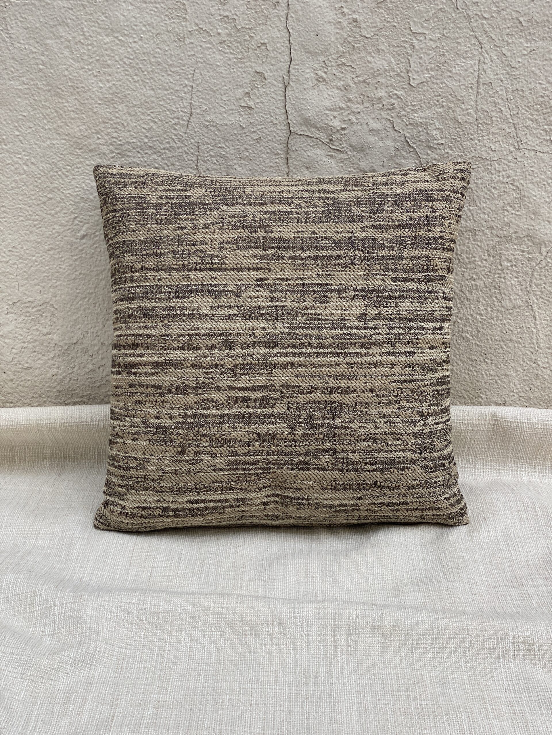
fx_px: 1106
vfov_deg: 36.8
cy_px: 368
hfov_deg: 28.0
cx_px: 276
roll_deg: -1.2
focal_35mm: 52
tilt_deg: -20.3
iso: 50
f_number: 2
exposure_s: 1/122
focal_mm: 6
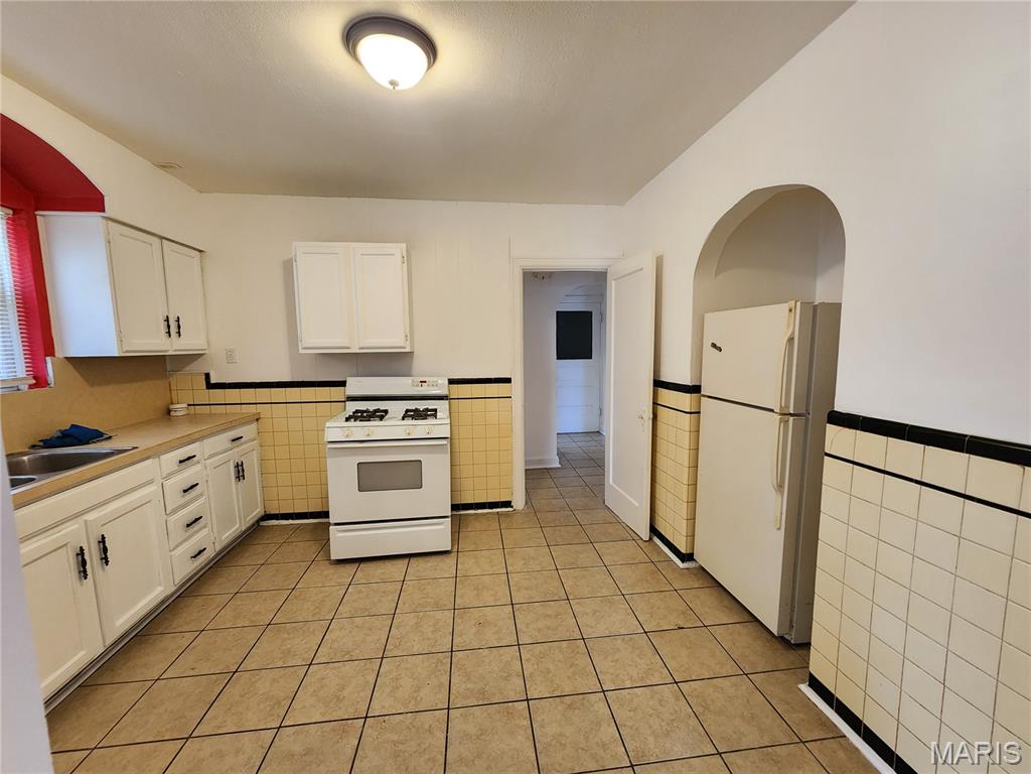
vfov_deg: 89.9
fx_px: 387
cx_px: 516
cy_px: 387
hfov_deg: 106.2
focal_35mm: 13
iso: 400
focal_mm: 2.2
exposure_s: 1/60
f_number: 2.2
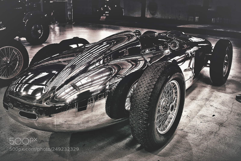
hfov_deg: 54.4
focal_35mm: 35
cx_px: 120
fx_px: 234
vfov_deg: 37.9
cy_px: 80
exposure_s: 1/40
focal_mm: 35
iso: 400
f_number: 2.8
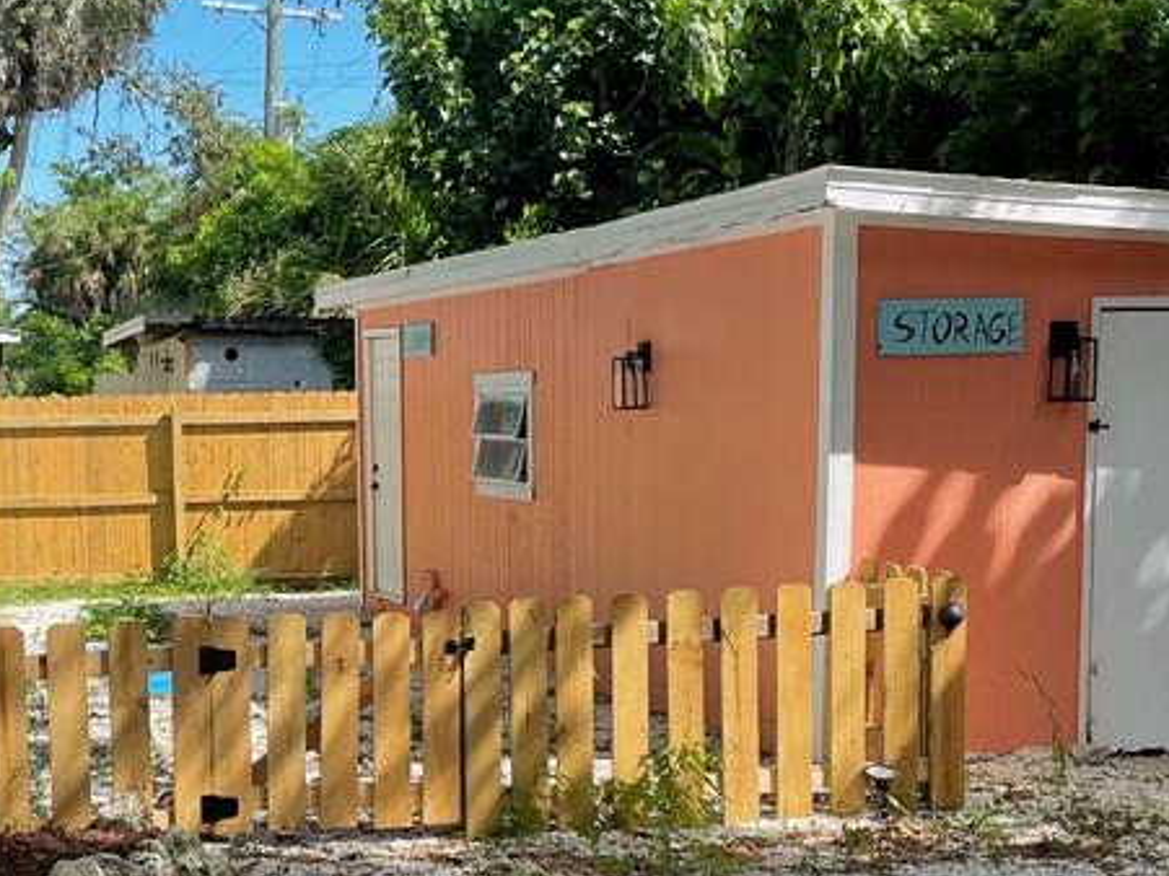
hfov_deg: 32.0
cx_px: 264
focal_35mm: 59
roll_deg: +2.3
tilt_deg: -6.2
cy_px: 588
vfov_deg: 24.7
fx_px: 1992
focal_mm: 4.2
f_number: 1.6
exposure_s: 1/1208
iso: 32
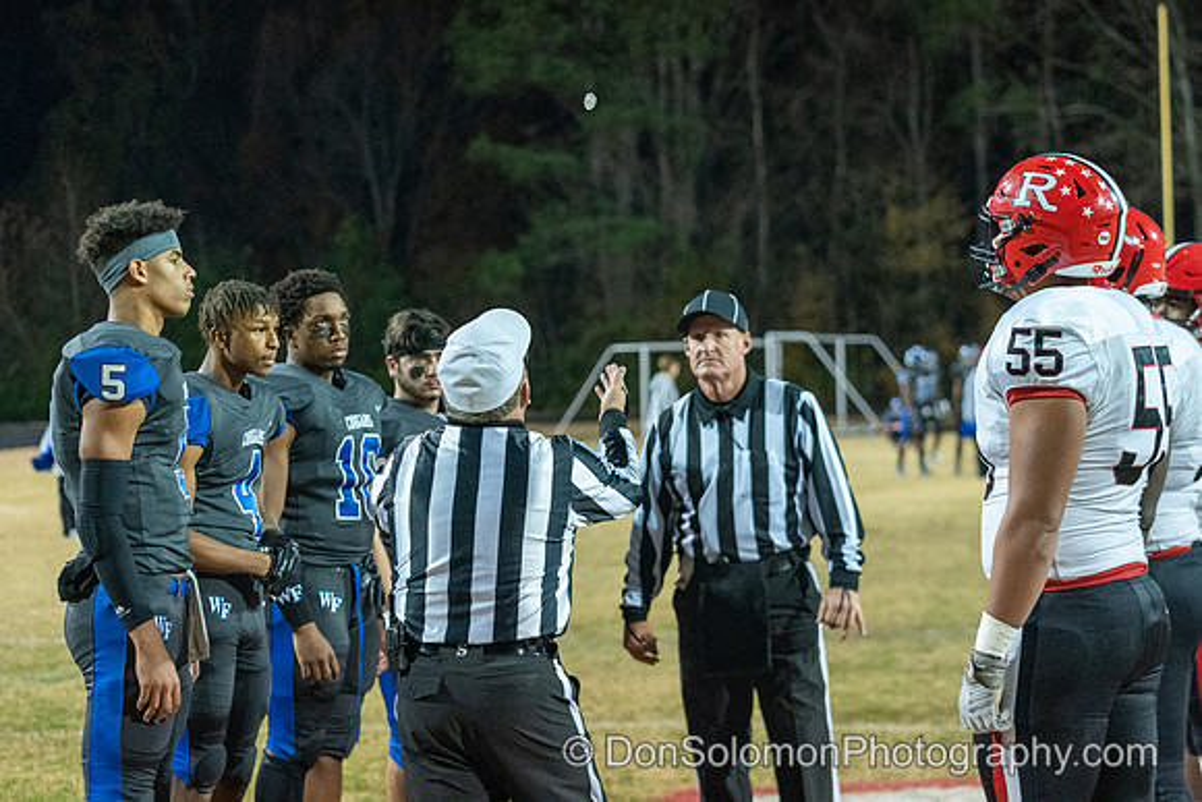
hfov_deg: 24.9
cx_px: 580
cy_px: 336
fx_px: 2719
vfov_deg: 16.8
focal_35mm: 81
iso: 6400
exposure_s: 1/400
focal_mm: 70
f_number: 3.2
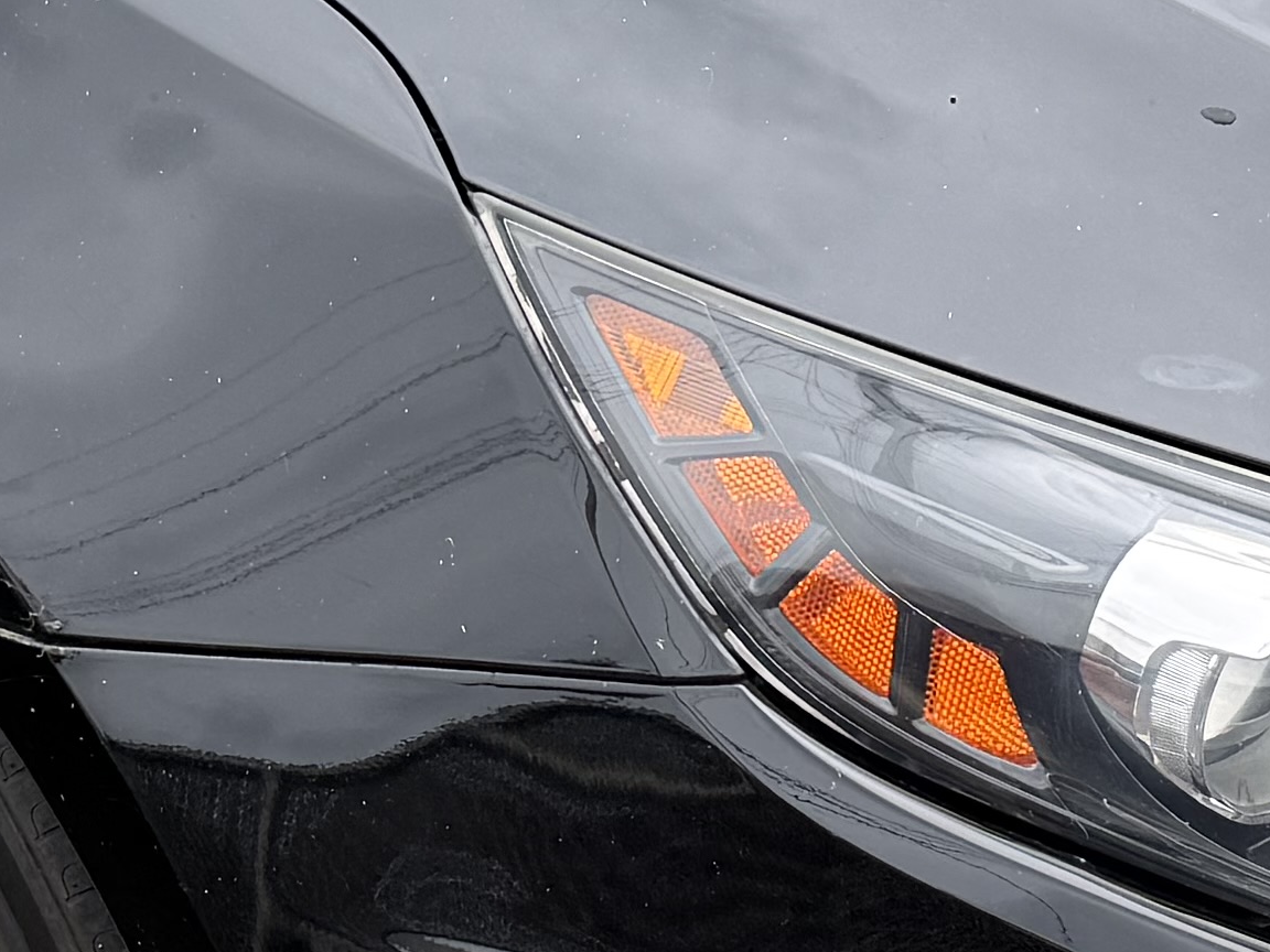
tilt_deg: -25.3
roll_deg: +1.7
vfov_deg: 12.4
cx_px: 426
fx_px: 4366
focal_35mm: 119
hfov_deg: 16.5
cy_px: 332
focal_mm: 6.76
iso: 80
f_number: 1.78
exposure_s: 1/992
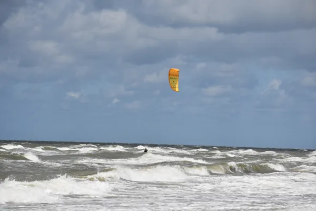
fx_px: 1843
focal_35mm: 210
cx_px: 158
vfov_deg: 6.5
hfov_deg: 9.8
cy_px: 106
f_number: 9
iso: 100
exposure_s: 1/640
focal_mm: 140
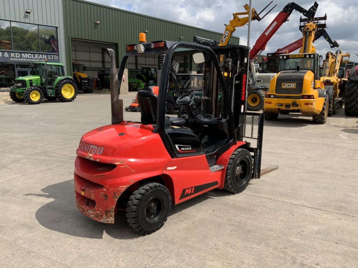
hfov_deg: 61.7
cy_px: 134
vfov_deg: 48.2
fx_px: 300
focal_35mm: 29
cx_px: 179
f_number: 1.8
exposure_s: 1/1848
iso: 16
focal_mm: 3
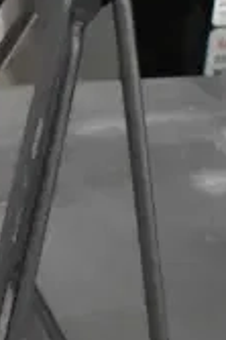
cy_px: 479
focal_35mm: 181
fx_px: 1708
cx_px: -224
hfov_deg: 7.3
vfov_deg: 11.0
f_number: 5
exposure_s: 1/100
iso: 6400
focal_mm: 22
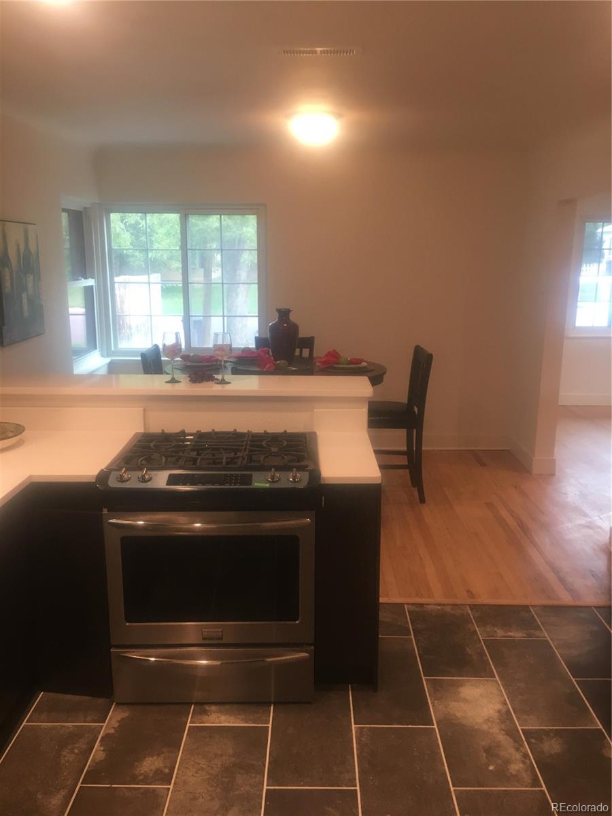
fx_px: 684
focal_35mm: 29
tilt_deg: -13.0
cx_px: 306
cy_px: 408
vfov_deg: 61.7
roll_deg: +0.0
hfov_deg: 48.2
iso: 80
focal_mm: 4.15
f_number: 2.2
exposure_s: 1/30
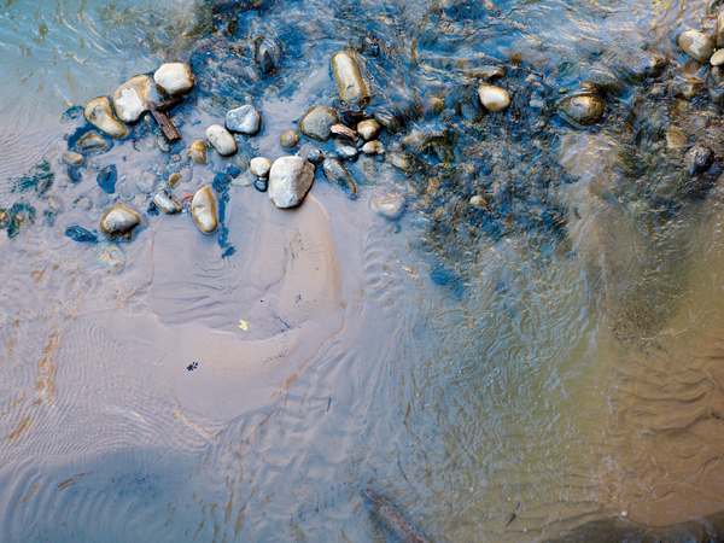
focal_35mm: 74
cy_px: 272
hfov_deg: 26.3
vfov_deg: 19.9
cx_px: 362
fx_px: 1548
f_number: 5.2
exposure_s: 1/60
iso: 400
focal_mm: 37
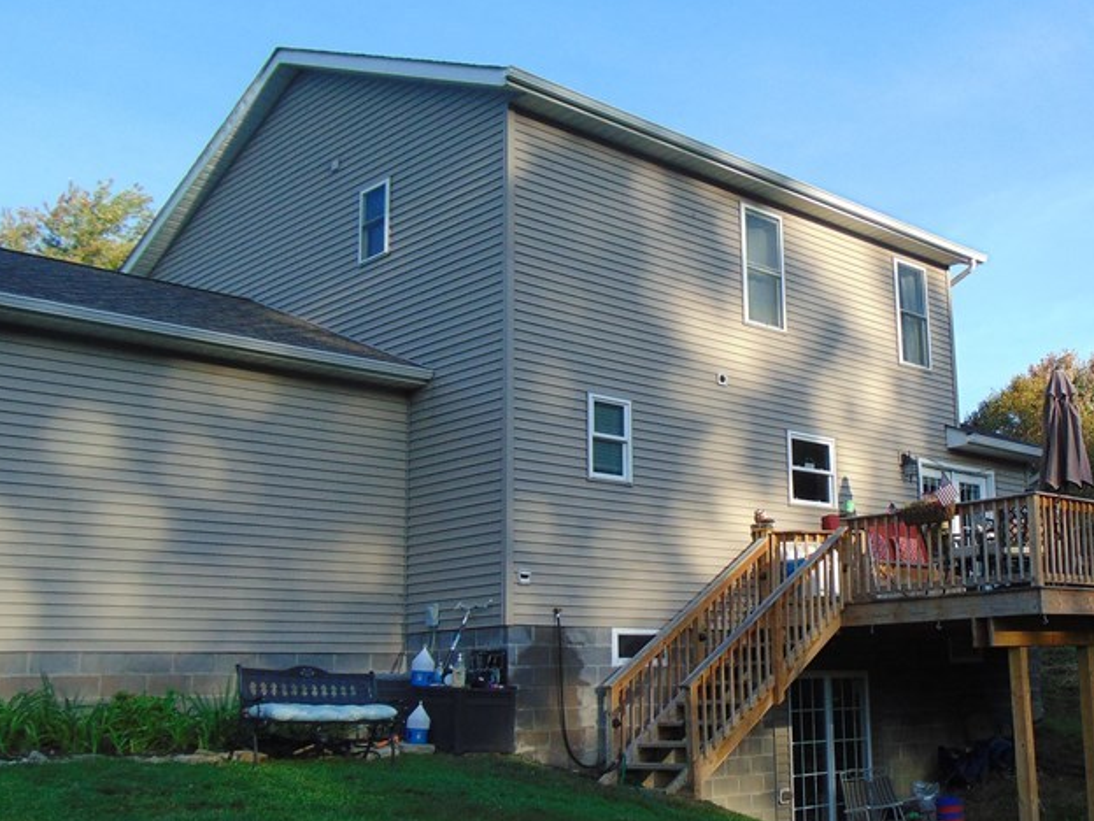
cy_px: 444
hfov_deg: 45.0
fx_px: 1296
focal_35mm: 41
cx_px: 742
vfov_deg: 35.1
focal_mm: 4.5
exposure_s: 1/640
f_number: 3
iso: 80
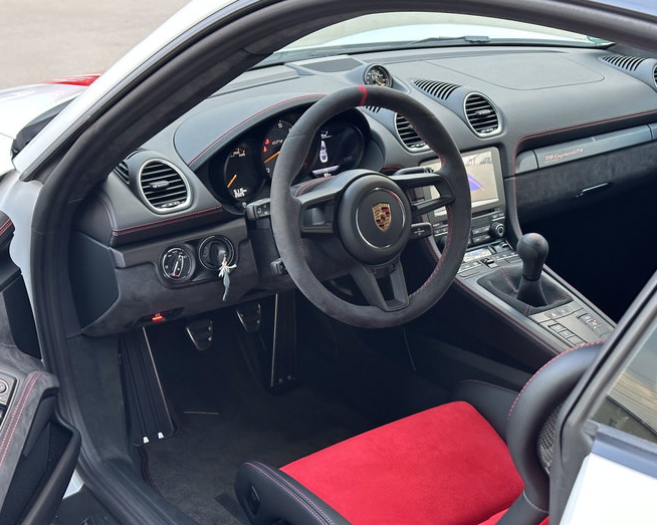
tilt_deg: -22.8
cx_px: 336
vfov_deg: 27.6
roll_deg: +1.4
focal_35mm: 55
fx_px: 1069
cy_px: 277
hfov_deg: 34.2
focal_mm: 6.86
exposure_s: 1/50
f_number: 1.78
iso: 250
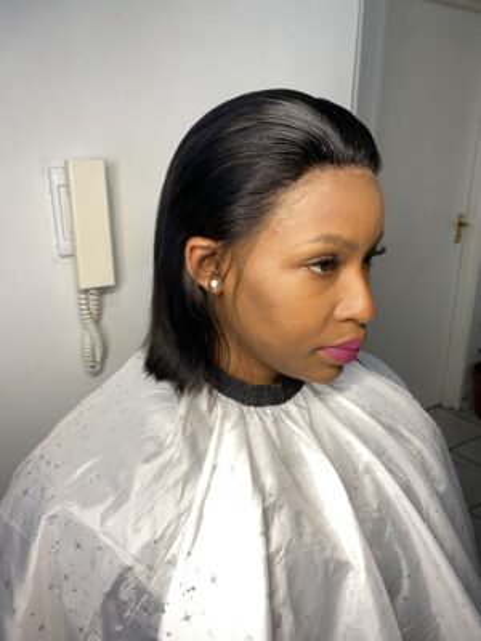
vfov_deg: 67.3
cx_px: 240
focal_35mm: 26
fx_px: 482
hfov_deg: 53.1
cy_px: 320
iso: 80
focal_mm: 4.25
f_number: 1.8
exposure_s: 1/50
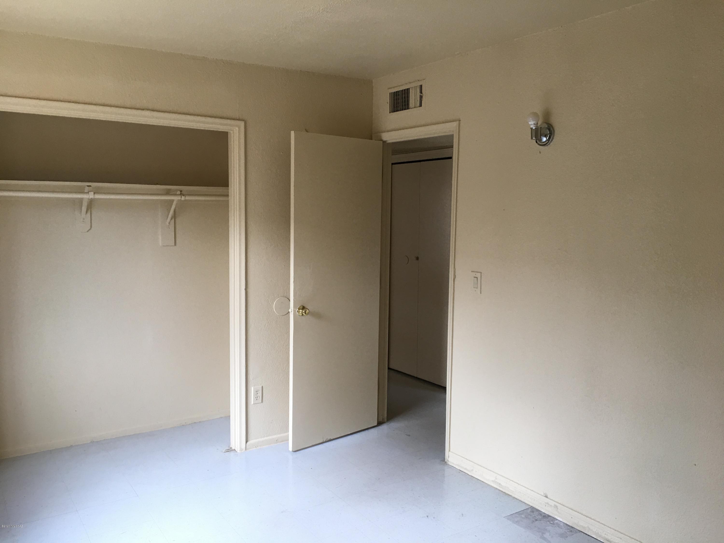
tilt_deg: -2.8
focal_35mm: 29
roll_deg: -1.6
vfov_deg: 48.2
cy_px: 272
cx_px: 362
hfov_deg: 61.7
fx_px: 607
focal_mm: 4.15
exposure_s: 1/30
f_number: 2.2
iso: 25
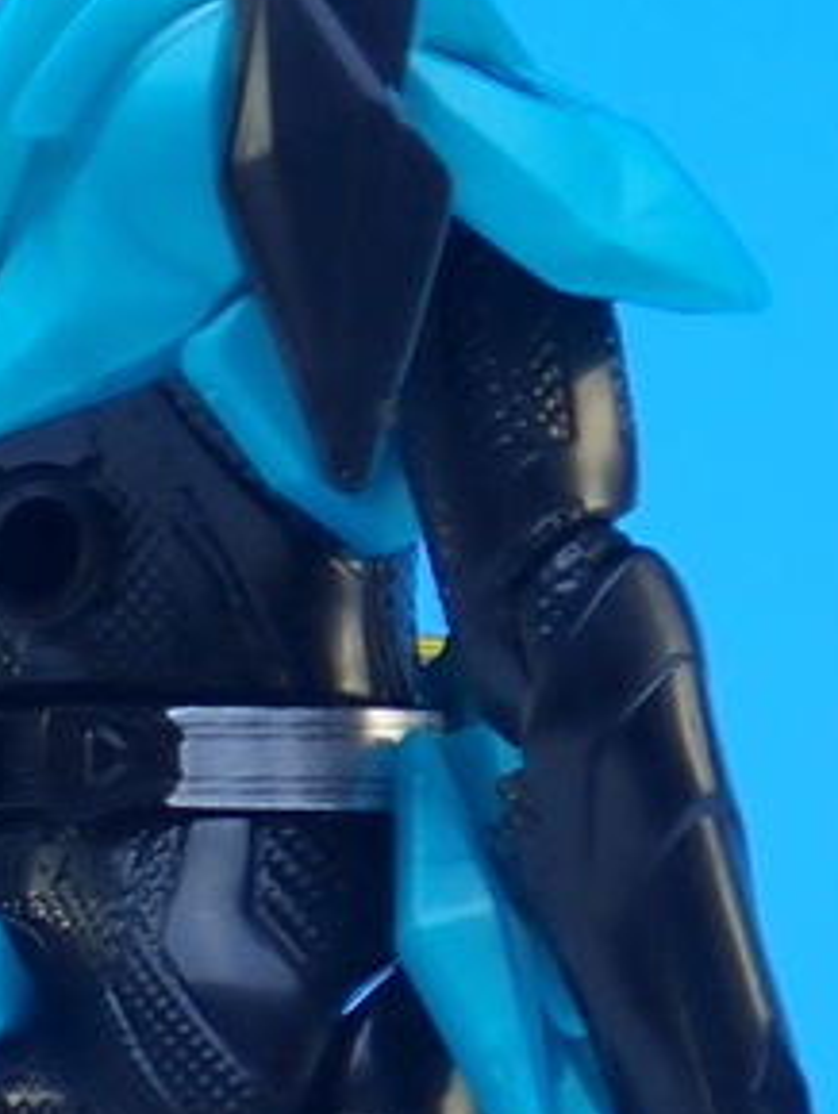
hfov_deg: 4.2
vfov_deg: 5.6
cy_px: 1137
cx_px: 96
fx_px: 11377
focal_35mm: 353
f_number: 4.9
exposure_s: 1/20
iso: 100
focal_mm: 18
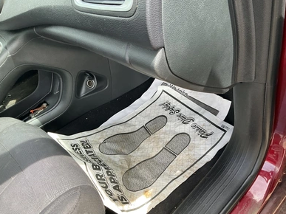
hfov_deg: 60.0
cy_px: 108
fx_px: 248
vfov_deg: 46.8
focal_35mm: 30
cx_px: 146
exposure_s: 1/122
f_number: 1.8
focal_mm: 3
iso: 20
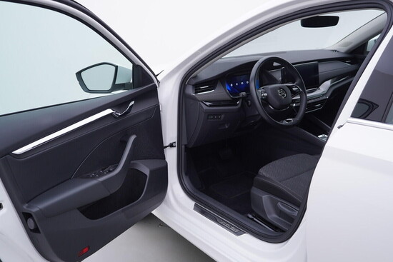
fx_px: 393
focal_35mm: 36
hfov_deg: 53.1
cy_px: 131
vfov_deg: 36.9
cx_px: 196
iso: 125
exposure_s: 1/60
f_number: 3.5
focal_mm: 24
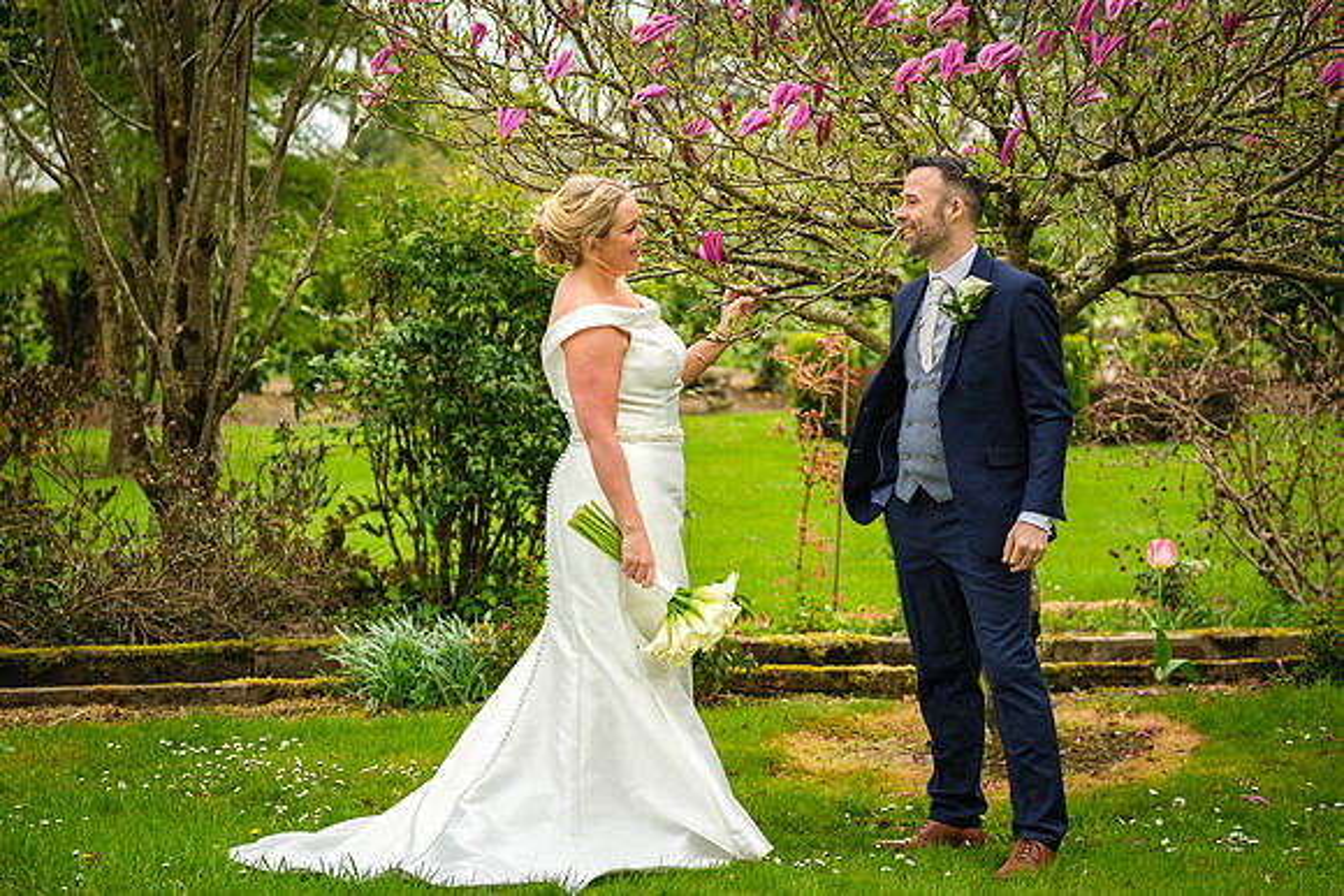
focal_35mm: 95
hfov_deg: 21.5
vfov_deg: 14.4
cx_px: 672
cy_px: 448
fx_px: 3547
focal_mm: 63.4
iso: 160
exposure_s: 1/320
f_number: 2.8
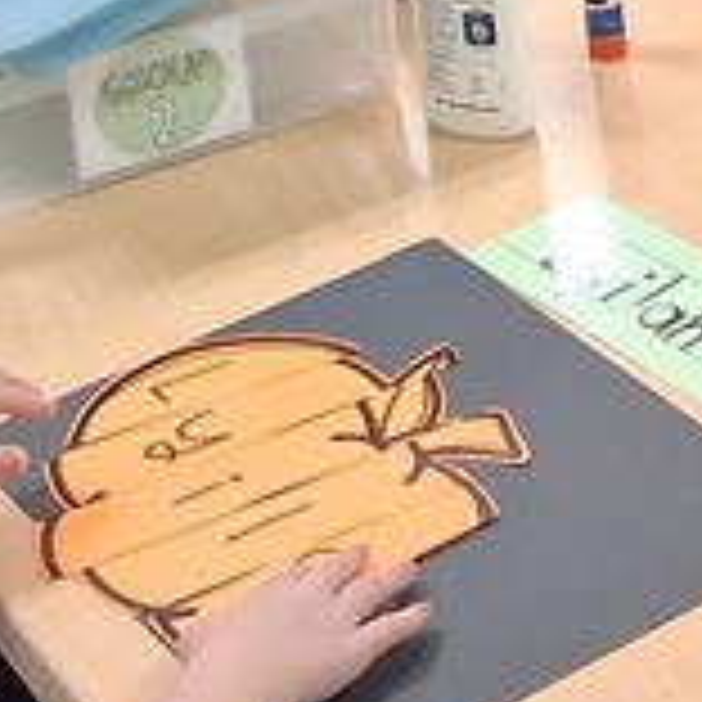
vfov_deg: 11.0
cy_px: -418
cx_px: 932
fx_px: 3465
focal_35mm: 151
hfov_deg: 11.3
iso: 400
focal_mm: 3.98
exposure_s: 1/100
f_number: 1.8
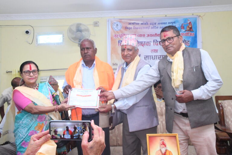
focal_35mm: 39
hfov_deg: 49.6
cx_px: 116
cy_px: 78
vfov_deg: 34.2
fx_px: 251
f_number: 4.5
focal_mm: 26
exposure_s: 1/100
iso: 6400
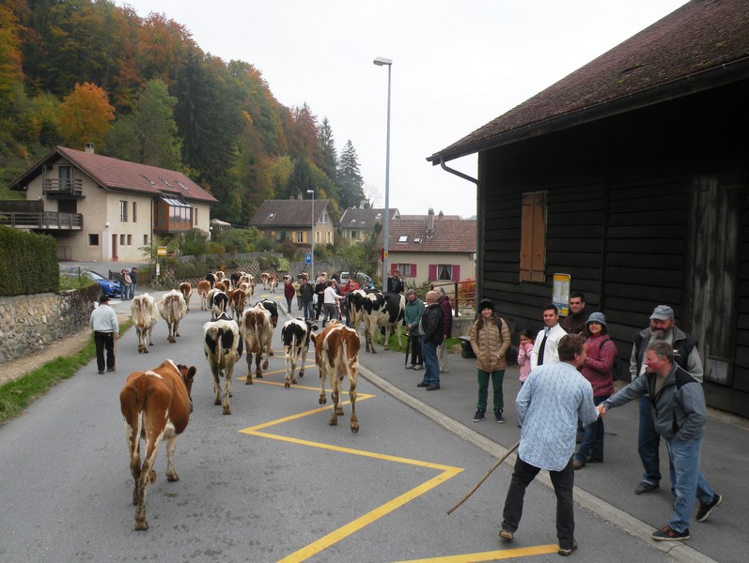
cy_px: 282
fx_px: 715
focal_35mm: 33
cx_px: 374
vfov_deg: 43.0
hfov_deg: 55.3
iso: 64
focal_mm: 5.8
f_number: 5
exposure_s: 1/99.2
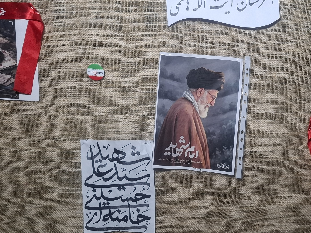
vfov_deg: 33.1
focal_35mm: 43
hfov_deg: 43.2
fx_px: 386
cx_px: 210
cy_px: 63
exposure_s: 1/50
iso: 250
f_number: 1.8
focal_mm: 5.54
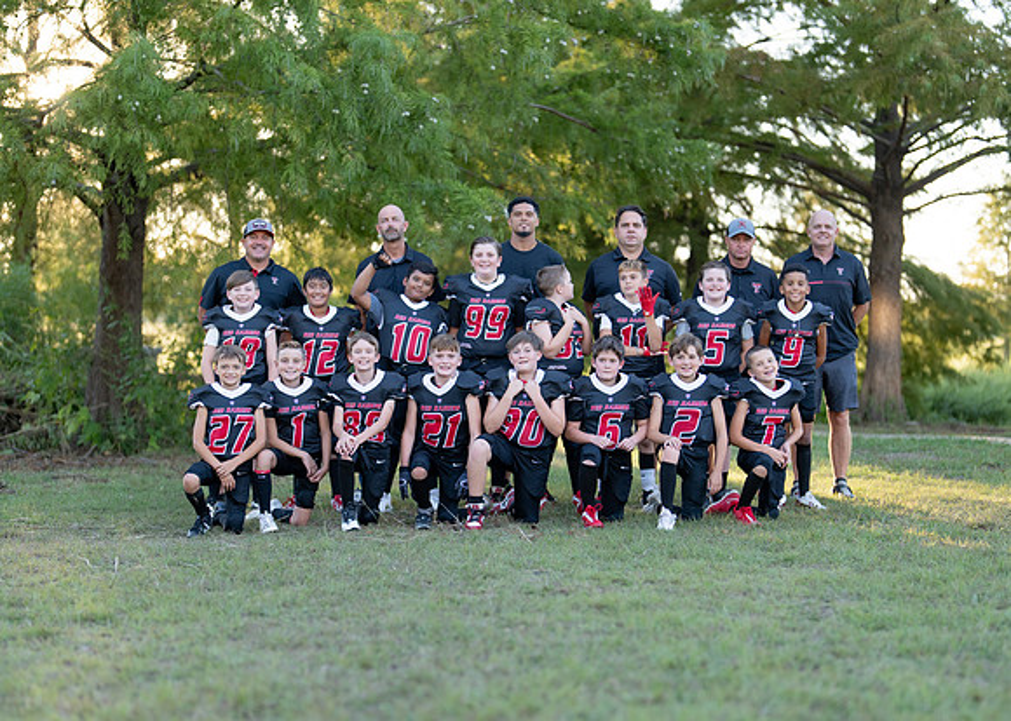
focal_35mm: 64
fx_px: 1848
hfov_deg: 30.6
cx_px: 515
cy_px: 401
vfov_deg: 22.1
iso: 200
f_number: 1.2
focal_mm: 50
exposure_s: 1/1250
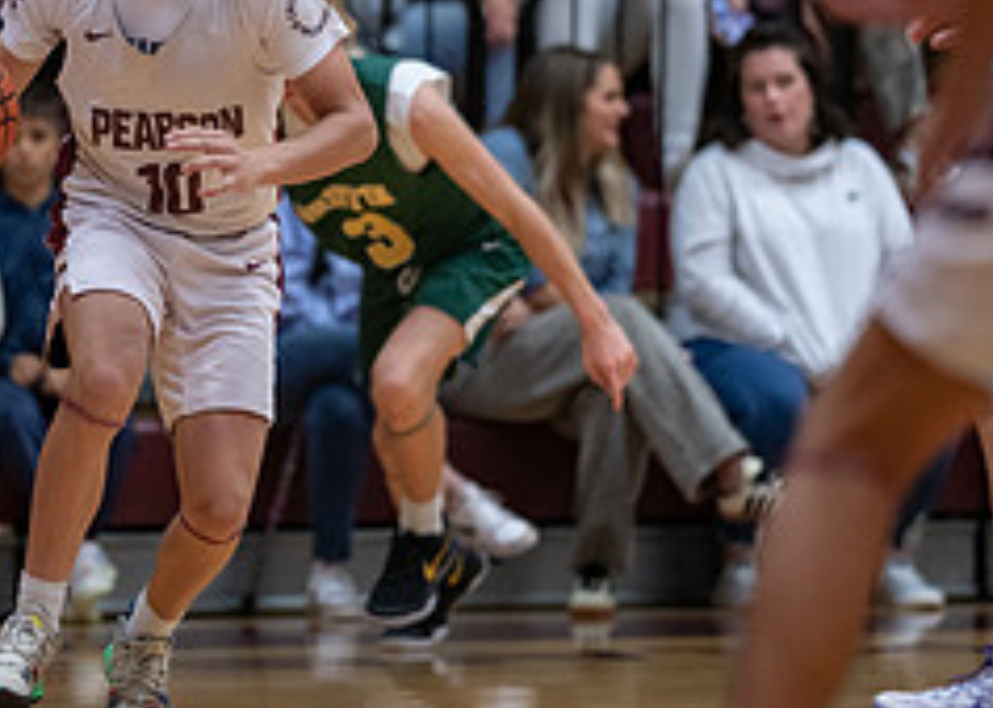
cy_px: 163
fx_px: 9752
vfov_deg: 4.2
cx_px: 239
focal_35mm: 346
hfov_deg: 5.8
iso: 1250
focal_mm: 135
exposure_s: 1/1000
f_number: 1.8
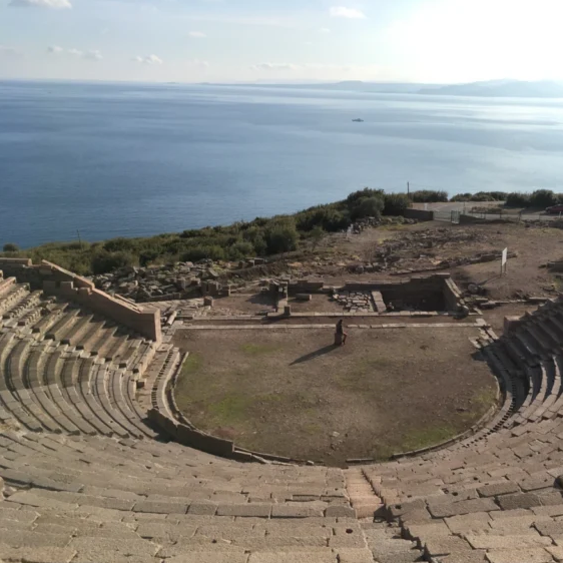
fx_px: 644
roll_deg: -0.7
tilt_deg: -15.5
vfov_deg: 47.2
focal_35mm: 35
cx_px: 384
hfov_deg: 46.3
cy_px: 287
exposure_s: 1/1399
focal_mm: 4.15
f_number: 2.2
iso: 25
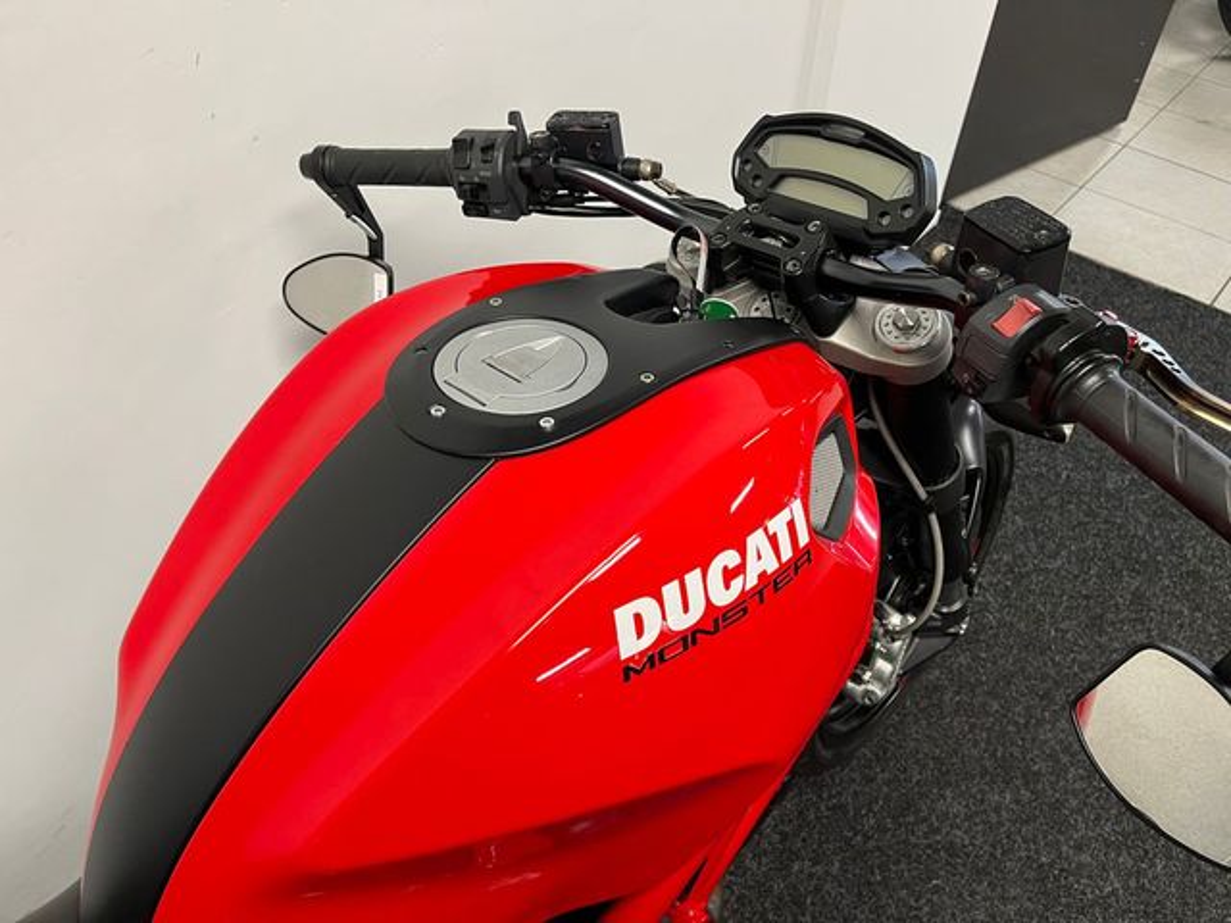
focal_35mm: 26
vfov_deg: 53.1
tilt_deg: -46.3
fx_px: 925
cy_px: 462
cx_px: 616
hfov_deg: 67.3
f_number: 1.6
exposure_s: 1/50
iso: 125
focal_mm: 5.1
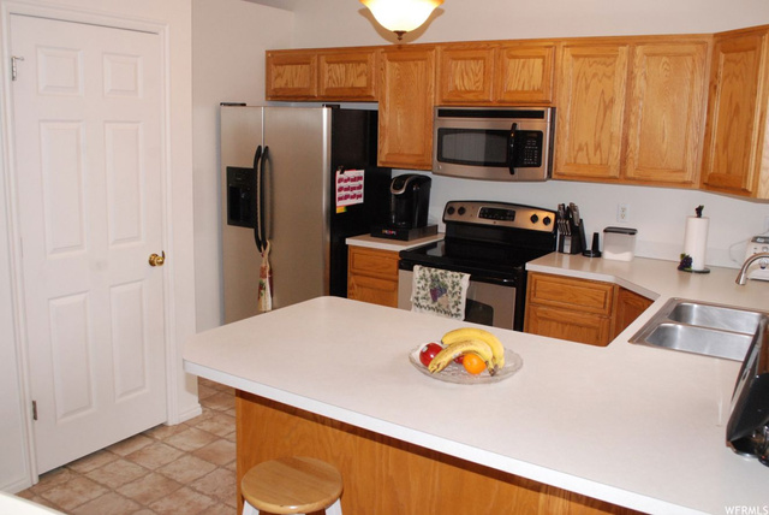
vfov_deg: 40.0
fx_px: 706
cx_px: 384
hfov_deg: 57.2
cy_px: 258
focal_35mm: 33
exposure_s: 1/100
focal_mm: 22
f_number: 8
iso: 1250
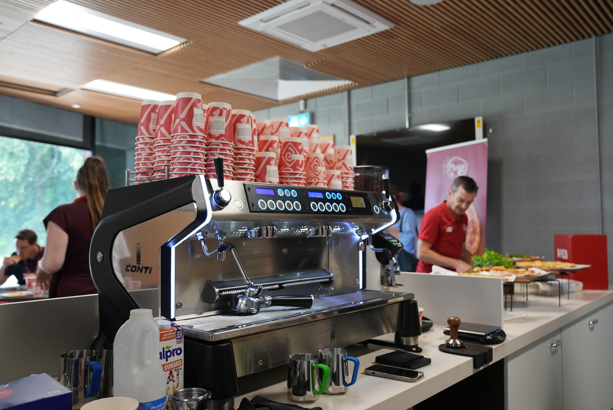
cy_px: 205
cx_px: 306
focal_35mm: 30
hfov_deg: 61.9
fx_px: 511
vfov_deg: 43.7
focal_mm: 30
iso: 1000
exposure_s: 1/160
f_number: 4
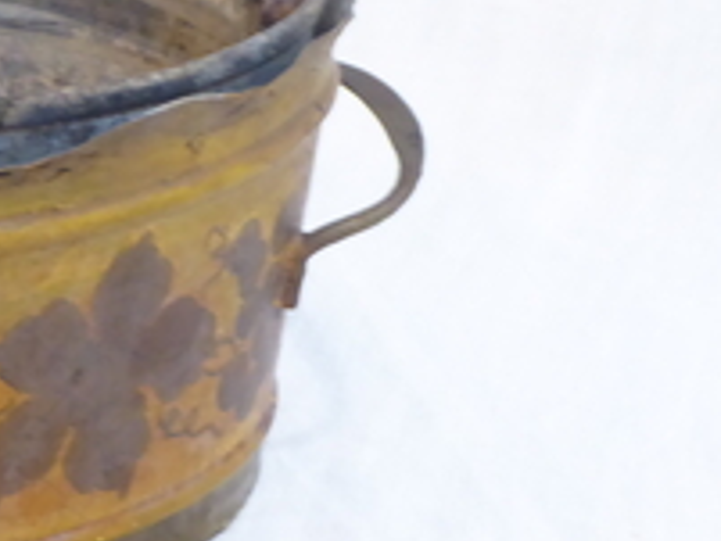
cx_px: -323
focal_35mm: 170
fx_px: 3543
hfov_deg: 11.2
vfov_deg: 8.7
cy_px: 337
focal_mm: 9.6
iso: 400
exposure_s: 1/6
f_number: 4.1
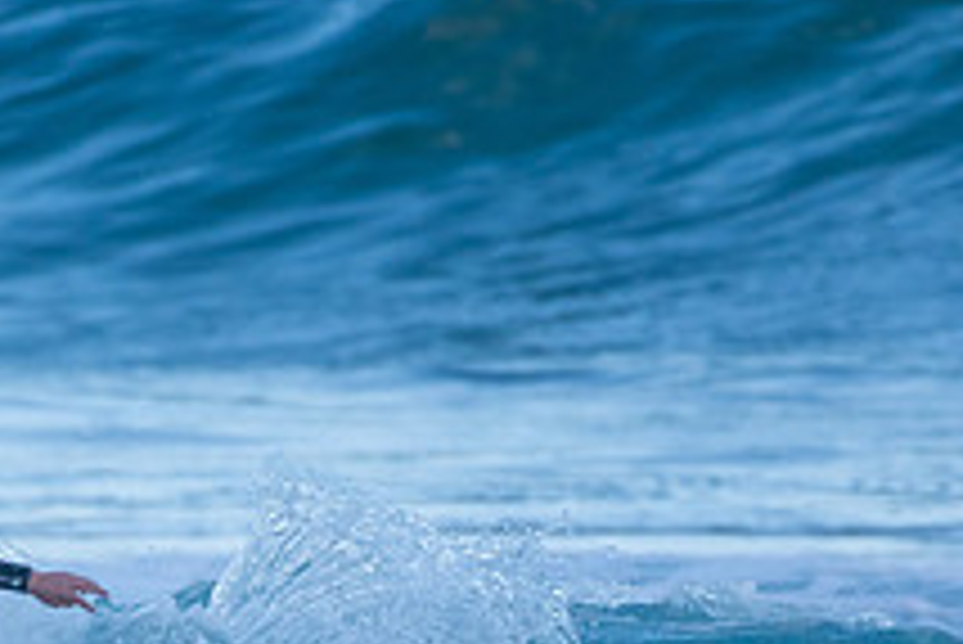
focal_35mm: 2030
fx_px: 54337
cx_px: -68
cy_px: 804
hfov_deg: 1.0
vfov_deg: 0.7
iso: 450
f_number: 5.6
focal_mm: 500
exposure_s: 1/1000
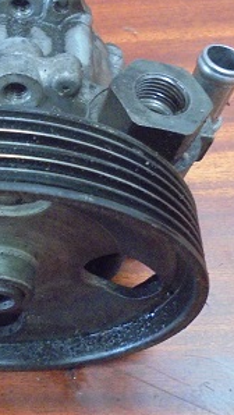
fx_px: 540
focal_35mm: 49
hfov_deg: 24.0
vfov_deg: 42.0
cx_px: 39
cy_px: 186
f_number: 3.5
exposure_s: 1/13
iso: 800
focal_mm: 4.6
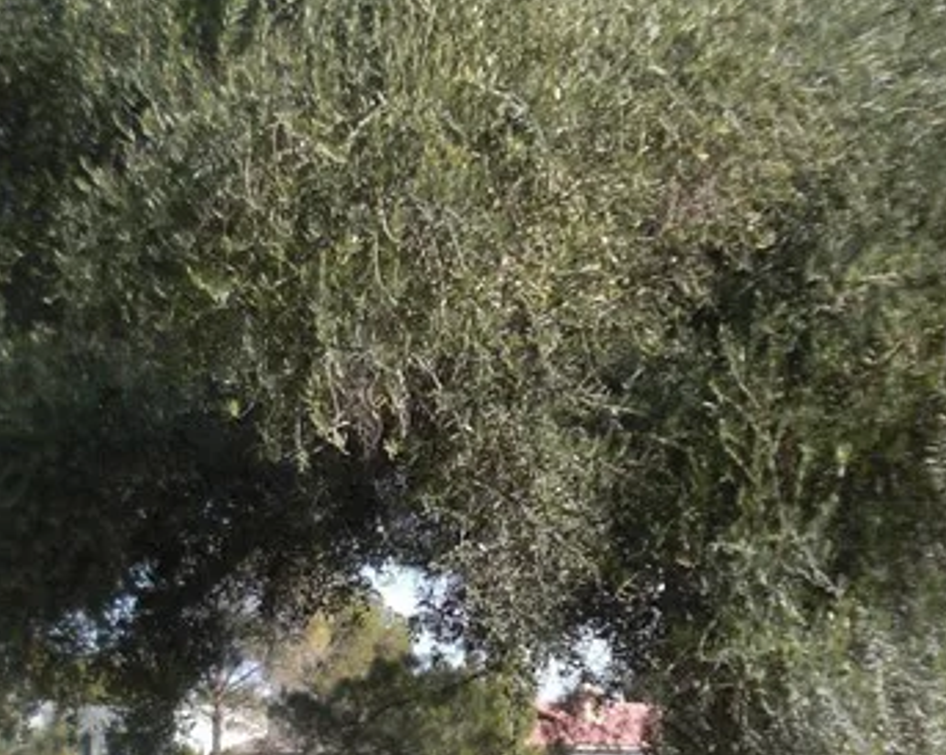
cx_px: 452
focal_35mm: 105
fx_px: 2938
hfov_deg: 18.3
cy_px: 584
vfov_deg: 14.6
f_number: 2.8
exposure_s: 1/500
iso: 50
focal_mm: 6.3
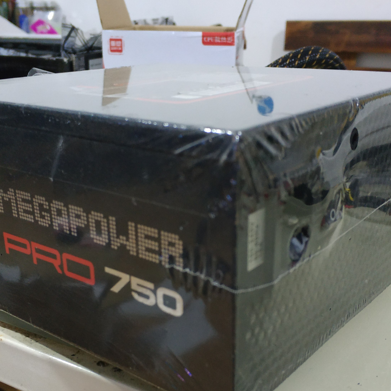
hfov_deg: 38.3
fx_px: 562
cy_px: 249
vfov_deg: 38.1
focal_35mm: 44
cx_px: 193
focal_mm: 3.82
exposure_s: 1/12
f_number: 1.8
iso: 1862
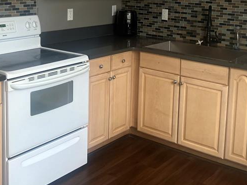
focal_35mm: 54
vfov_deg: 26.2
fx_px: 385
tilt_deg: -7.2
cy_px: 22
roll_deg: -1.0
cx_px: 123
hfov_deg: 35.5
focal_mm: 5.7
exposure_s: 1/60
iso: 250
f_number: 1.5
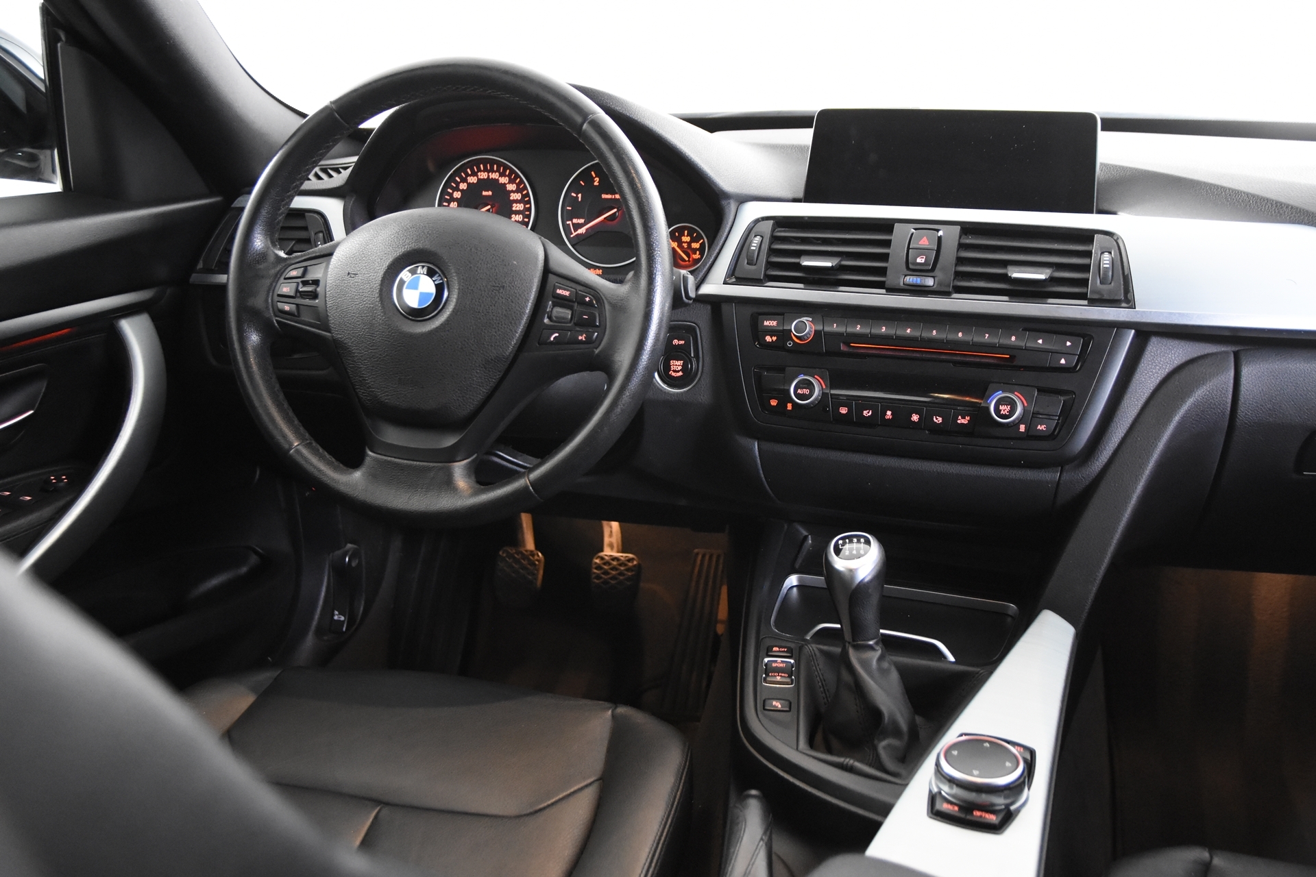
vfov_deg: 36.9
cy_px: 438
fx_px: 1316
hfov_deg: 53.1
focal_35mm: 36
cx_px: 658
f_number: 3
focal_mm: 24
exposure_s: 1/40
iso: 4500
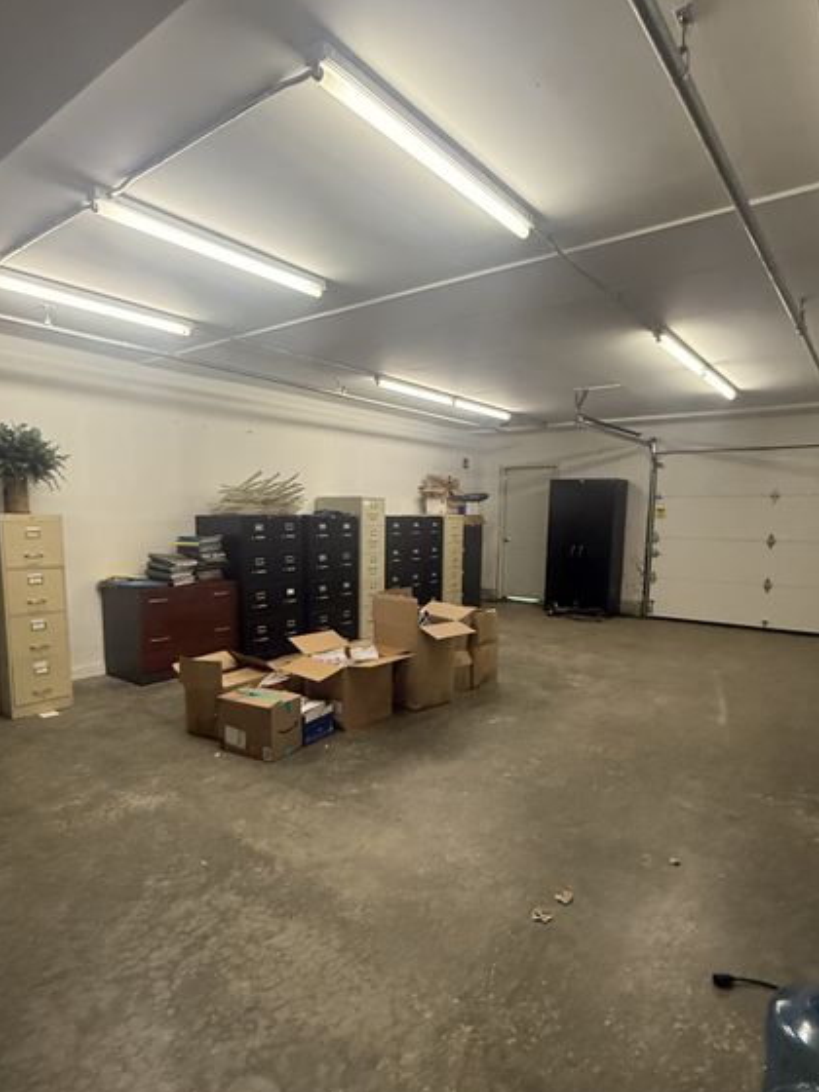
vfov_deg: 81.6
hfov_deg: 66.0
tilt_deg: -6.9
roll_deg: -1.0
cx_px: 410
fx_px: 631
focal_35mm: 20
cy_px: 589
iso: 400
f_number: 2.2
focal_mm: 2.22
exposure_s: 1/120
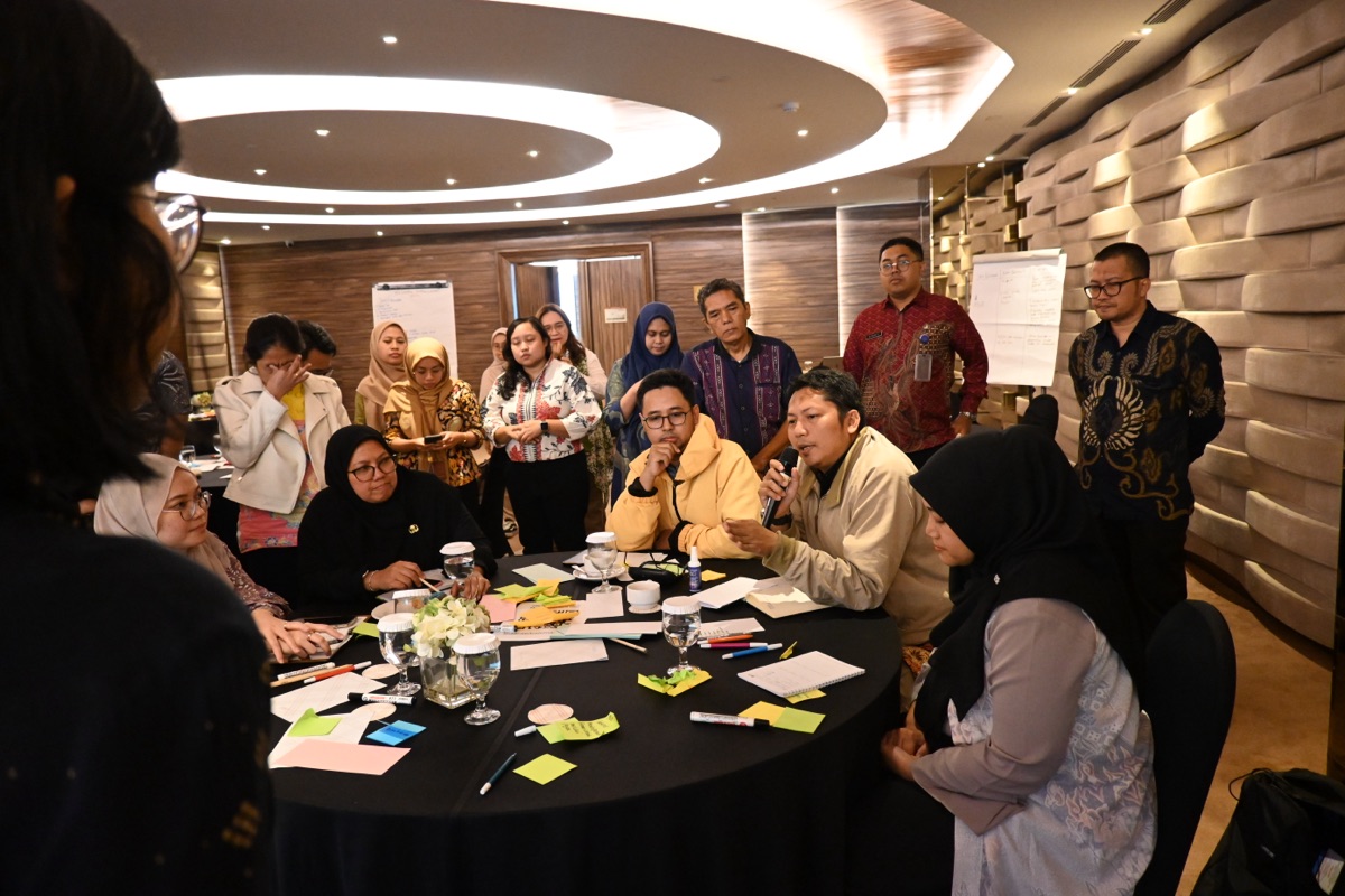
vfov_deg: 53.1
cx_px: 672
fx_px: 897
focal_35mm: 24
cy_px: 448
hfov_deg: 73.7
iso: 4500
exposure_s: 1/60
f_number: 3.5
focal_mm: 16
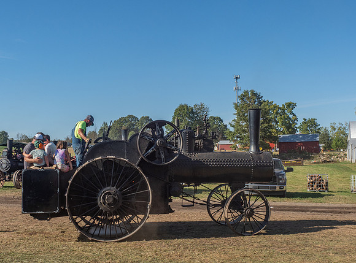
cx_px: 178
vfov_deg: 32.8
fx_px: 446
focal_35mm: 44
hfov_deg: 43.5
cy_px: 158
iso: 200
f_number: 7.1
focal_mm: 17
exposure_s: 1/640
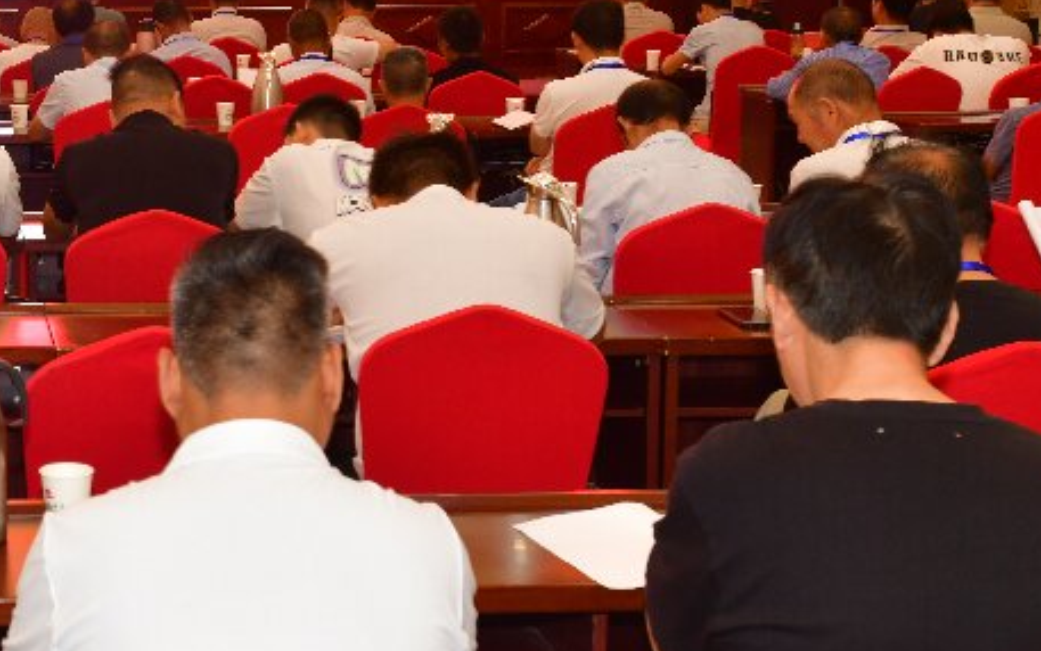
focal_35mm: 78
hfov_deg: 25.1
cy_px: 182
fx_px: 2214
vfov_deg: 16.7
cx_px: -18
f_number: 9
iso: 640
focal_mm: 35
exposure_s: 1/15
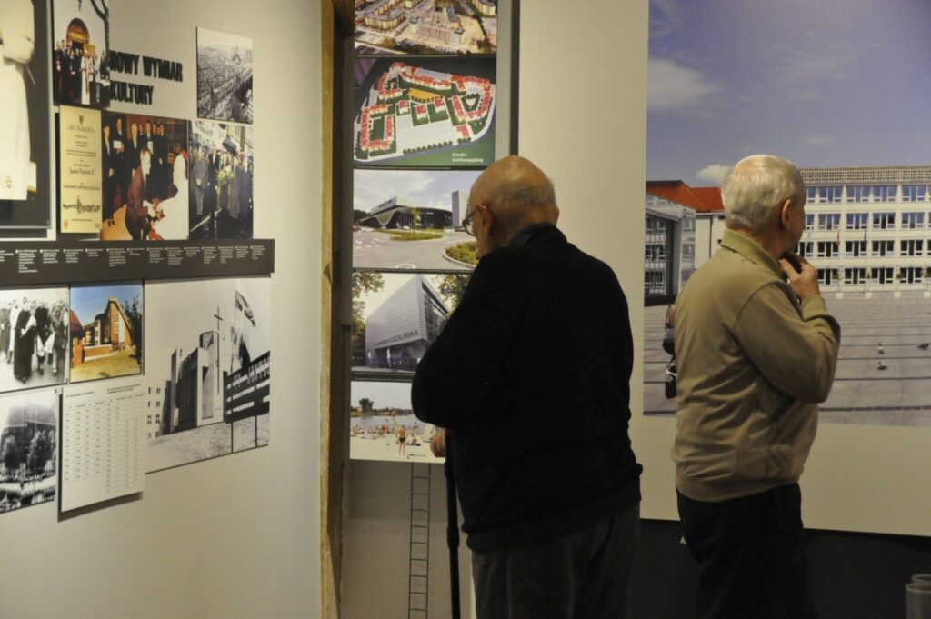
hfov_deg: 24.6
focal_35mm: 82
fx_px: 2132
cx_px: 466
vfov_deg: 16.5
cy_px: 310
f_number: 7.1
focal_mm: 55
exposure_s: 1/200
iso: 3200
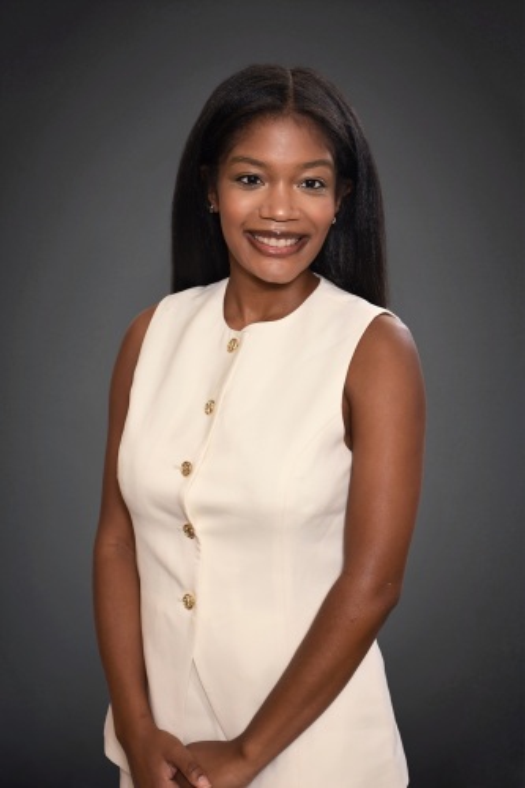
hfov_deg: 18.9
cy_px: 394
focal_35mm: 72
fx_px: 1576
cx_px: 262
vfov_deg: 28.1
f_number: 5.6
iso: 500
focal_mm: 48
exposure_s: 1/200
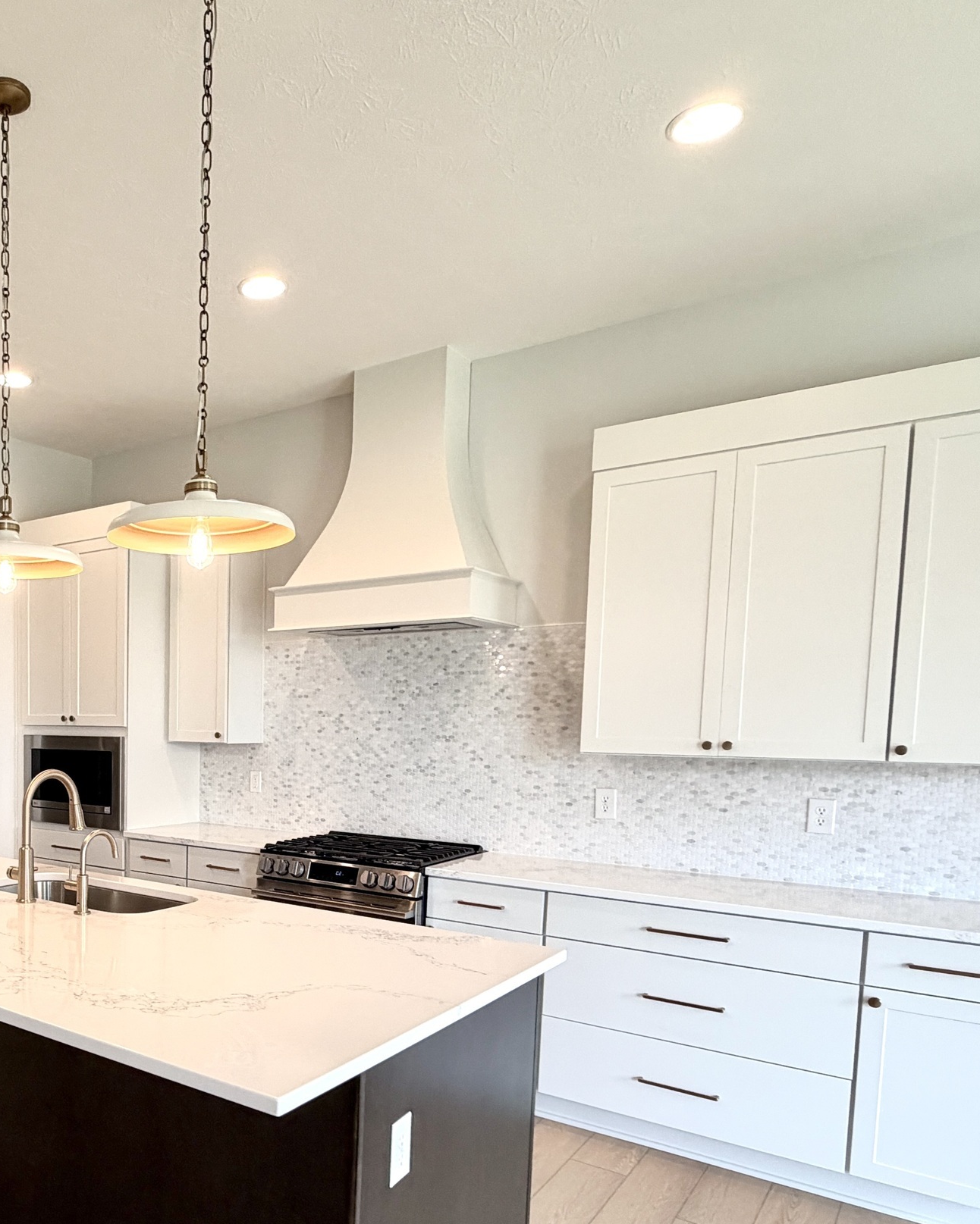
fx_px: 943
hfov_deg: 50.0
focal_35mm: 26
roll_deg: -0.9
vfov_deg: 64.6
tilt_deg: -4.9
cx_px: 136
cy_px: 800
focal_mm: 2.22
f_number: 2.2
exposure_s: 1/120
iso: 160
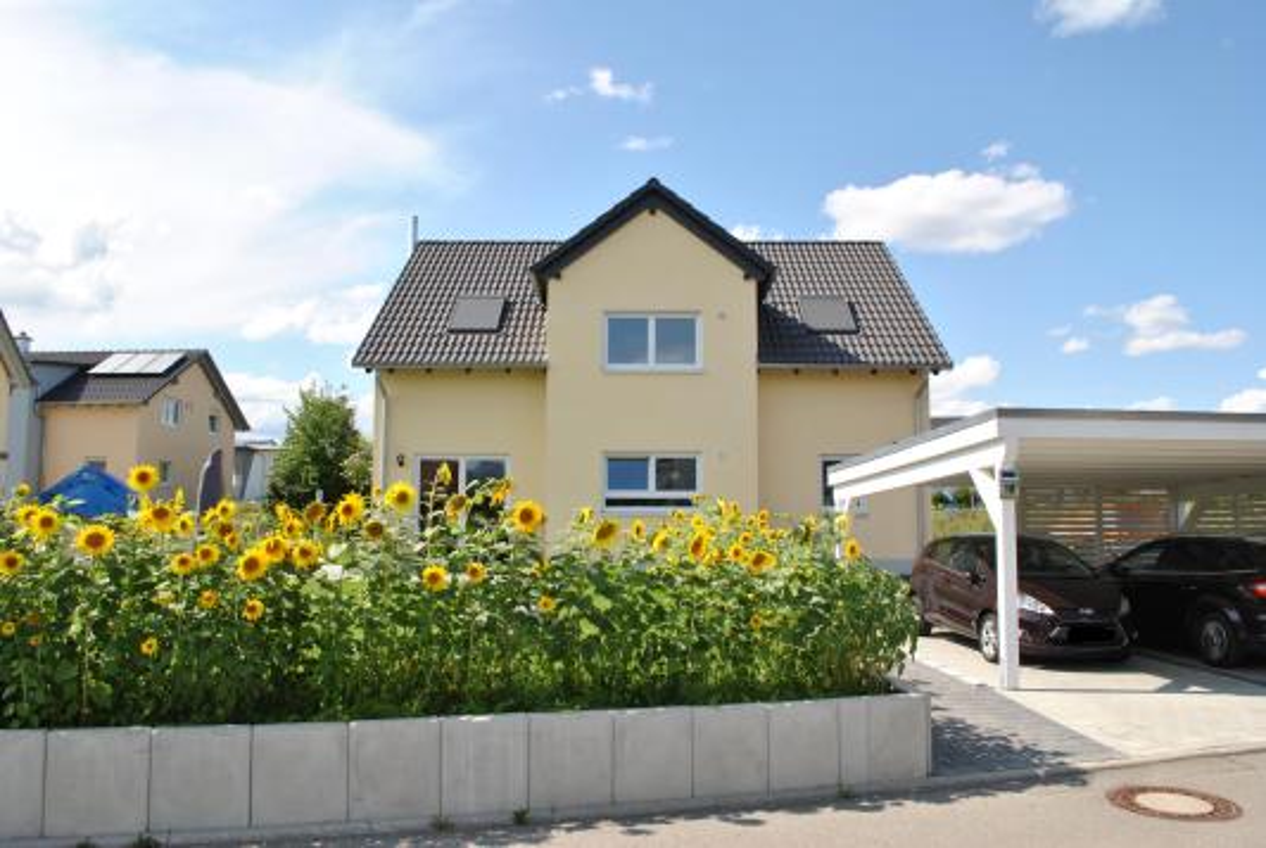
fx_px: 951
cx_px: 633
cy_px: 424
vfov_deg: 48.1
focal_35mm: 27
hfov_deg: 67.3
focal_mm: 18
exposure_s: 1/200
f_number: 9
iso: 100
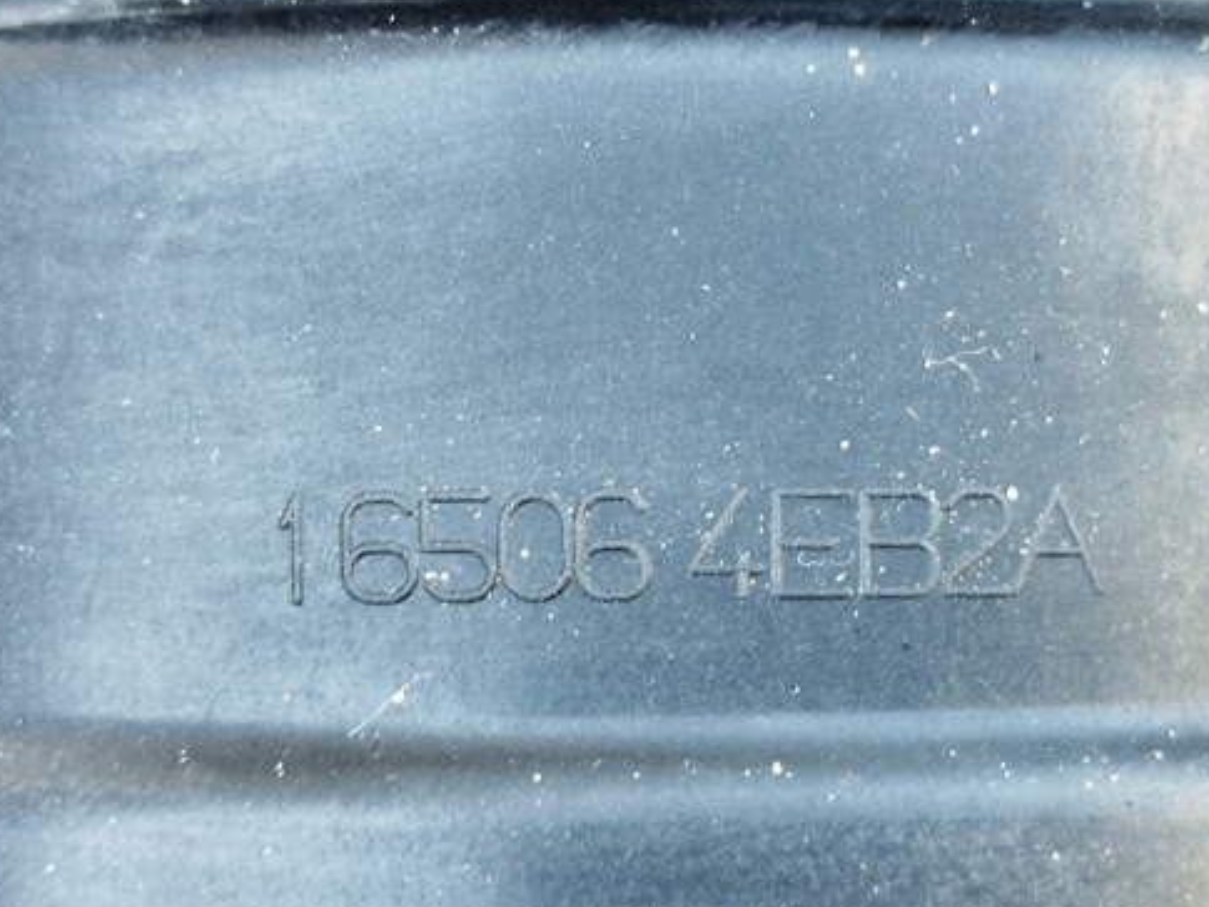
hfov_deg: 20.6
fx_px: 3319
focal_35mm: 95
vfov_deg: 15.6
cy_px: 444
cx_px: 641
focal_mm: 5.31
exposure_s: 1/33
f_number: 1.7
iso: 250
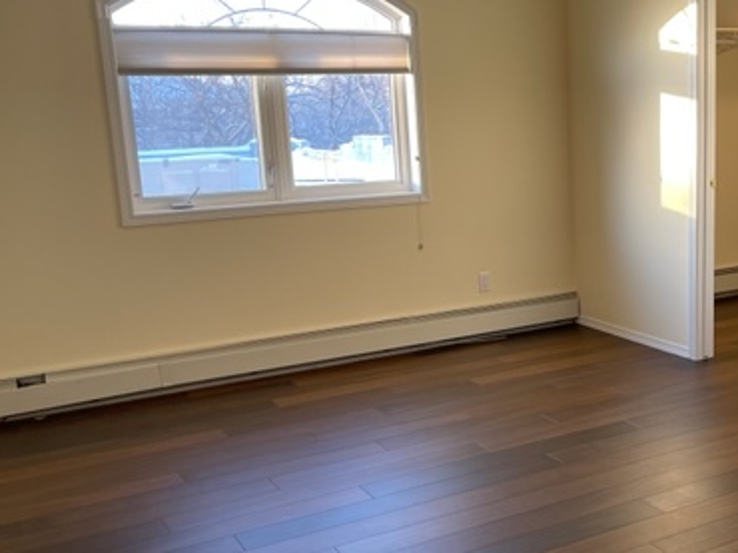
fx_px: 959
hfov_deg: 40.7
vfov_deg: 32.1
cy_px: 297
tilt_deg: -12.3
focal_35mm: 45
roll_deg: +1.9
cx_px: 566
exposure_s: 1/60
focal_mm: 5.1
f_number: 1.6
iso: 64
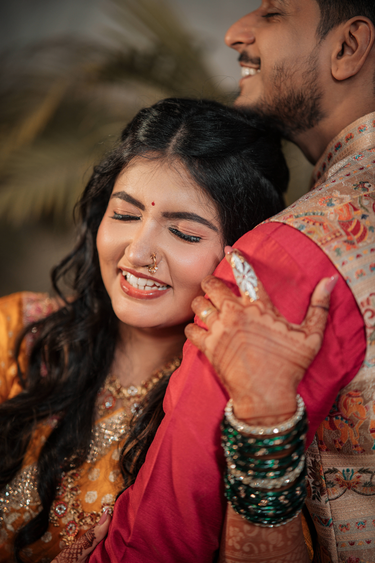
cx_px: 188
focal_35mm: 85
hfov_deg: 16.1
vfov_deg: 23.9
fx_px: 1328
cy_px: 282
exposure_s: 1/250
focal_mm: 85
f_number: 1.4
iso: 160
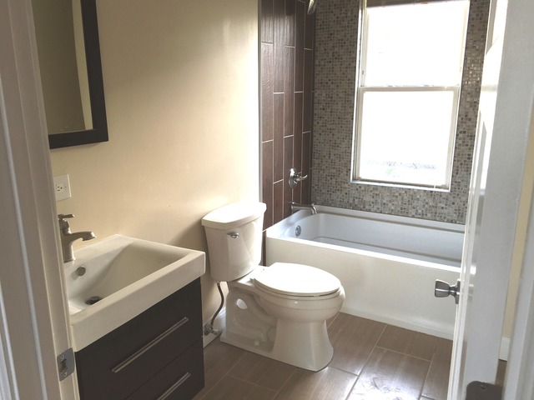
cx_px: 267
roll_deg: +0.3
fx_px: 447
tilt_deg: -13.3
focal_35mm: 29
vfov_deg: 48.2
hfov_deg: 61.7
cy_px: 200
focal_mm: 4.15
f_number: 2.2
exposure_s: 1/40
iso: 32
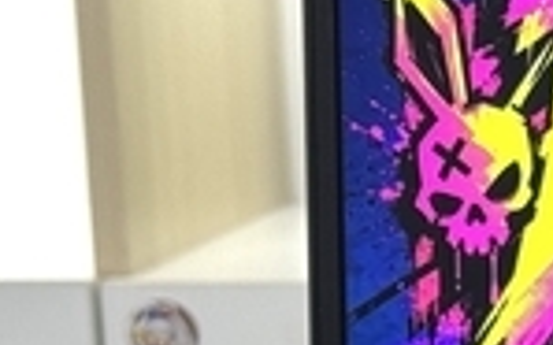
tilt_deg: -12.8
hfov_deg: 7.3
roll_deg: +1.6
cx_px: 1214
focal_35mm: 274
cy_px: 657
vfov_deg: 4.7
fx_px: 4128
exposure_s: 1/100
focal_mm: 6.76
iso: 80
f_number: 1.78
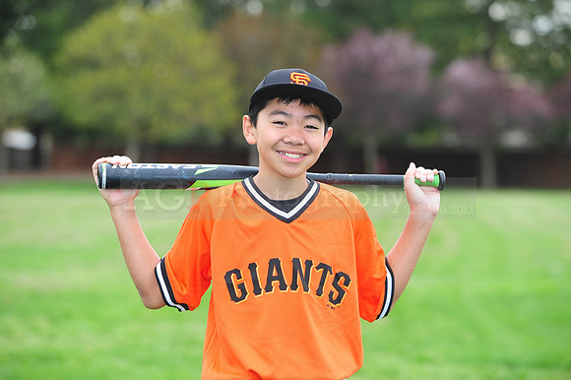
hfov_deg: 14.2
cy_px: 190
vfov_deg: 9.5
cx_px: 286
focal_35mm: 145
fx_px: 2298
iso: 400
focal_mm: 145
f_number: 5
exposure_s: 1/250
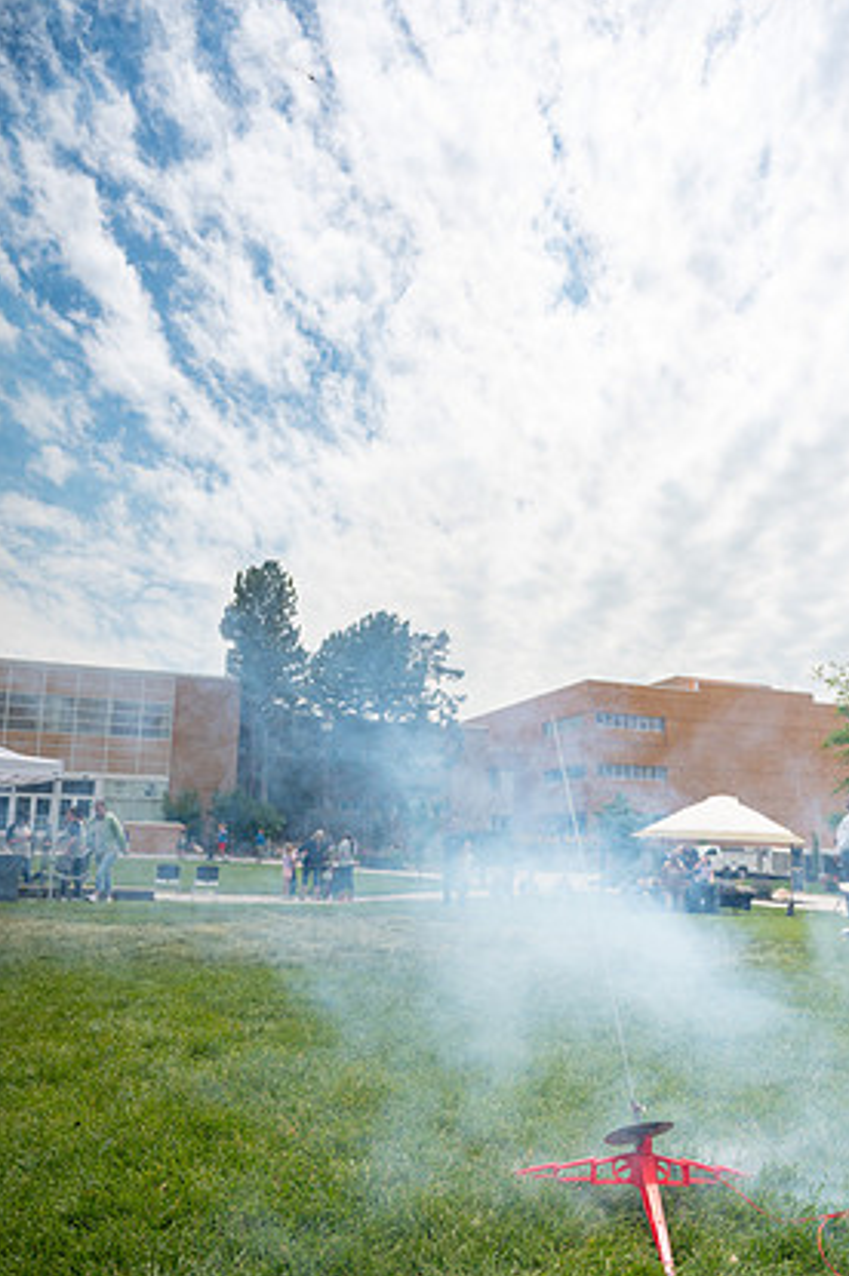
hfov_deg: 49.4
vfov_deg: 69.4
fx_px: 921
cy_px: 676
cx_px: 457
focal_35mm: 26
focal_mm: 24
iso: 250
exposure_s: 1/5000
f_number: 4
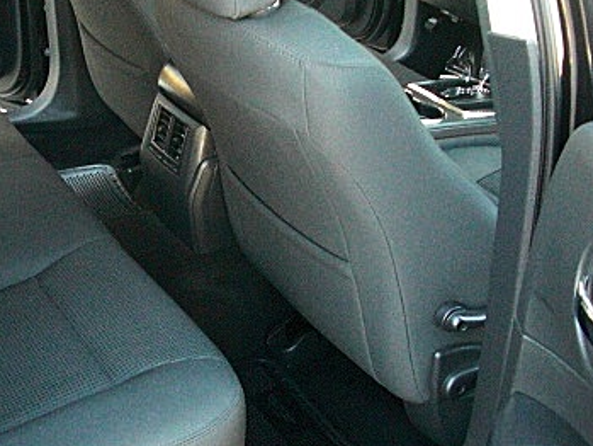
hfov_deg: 28.7
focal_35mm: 66
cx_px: 107
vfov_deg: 22.3
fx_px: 1131
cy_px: 218
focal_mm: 6.3
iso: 800
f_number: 2.8
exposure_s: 1/100
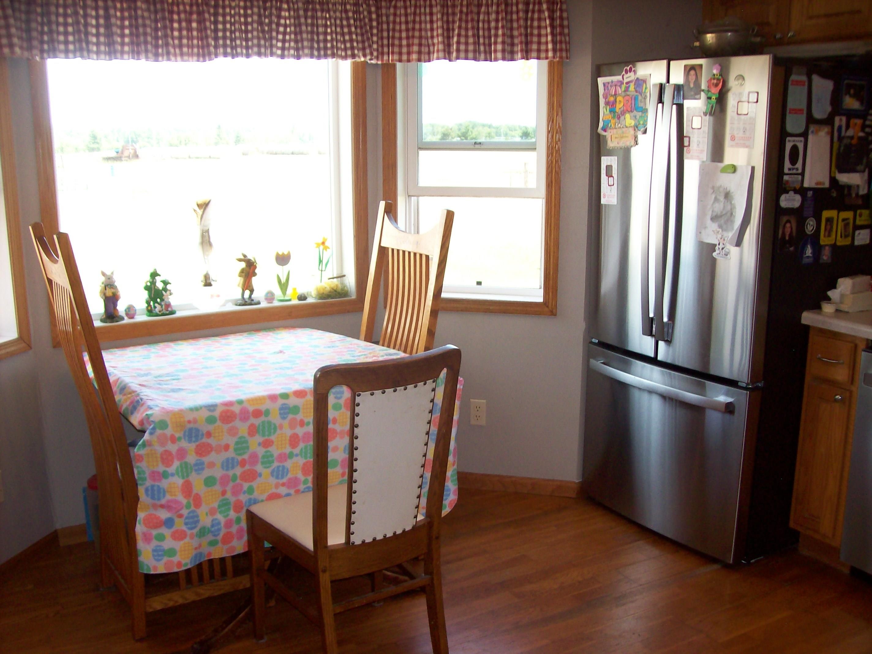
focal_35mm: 36
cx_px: 436
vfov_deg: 39.6
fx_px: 907
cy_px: 327
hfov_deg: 51.4
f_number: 2.7
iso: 80
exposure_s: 1/64
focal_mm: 6
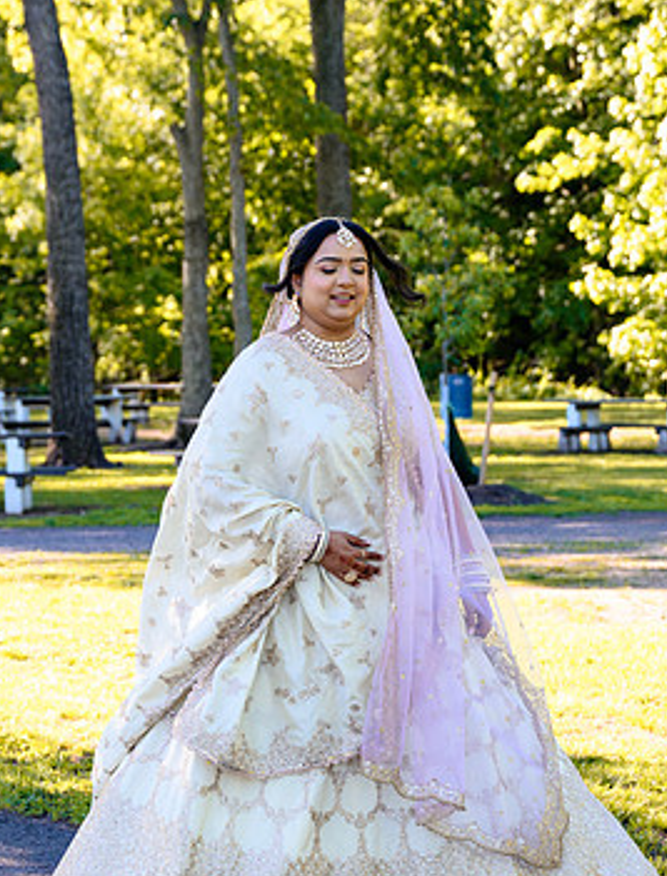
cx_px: 178
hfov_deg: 13.1
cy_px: 517
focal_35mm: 114
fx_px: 2903
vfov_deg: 17.2
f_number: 4
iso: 400
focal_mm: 57
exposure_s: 1/400
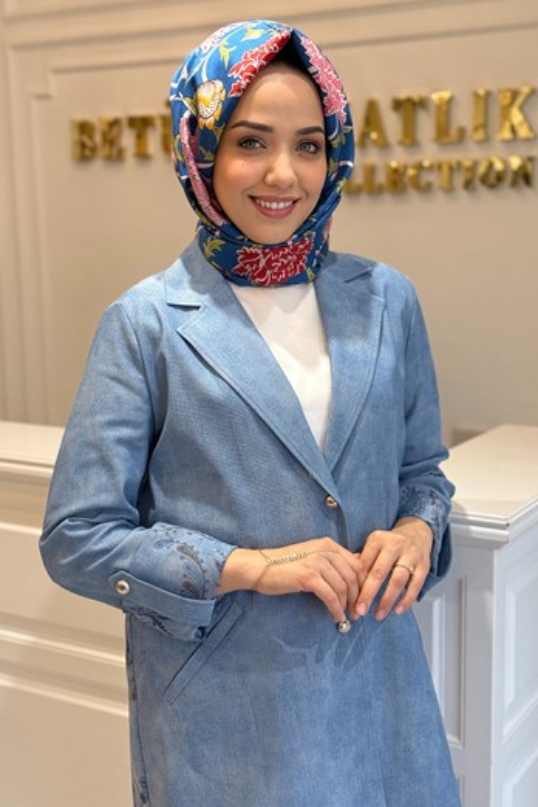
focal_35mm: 51
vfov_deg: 38.9
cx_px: 254
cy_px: 401
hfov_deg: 26.5
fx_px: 1143
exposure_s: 1/245
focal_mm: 6.76
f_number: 1.78
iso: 100
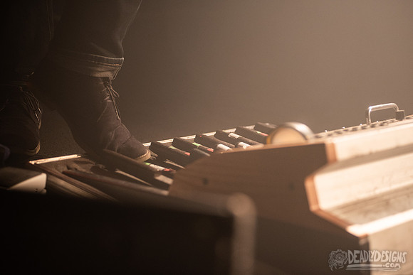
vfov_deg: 15.9
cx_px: 206
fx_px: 987
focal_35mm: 86
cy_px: 138
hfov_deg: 23.6
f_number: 2.8
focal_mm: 86
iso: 1250
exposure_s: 1/80
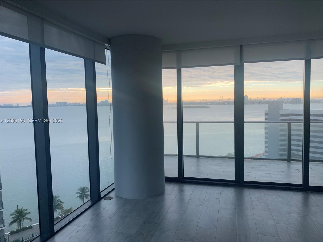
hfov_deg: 67.3
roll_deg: +0.7
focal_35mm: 26
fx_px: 243
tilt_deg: -3.5
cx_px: 162
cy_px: 121
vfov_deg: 53.1
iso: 25
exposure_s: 1/167
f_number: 1.8
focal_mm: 4.25
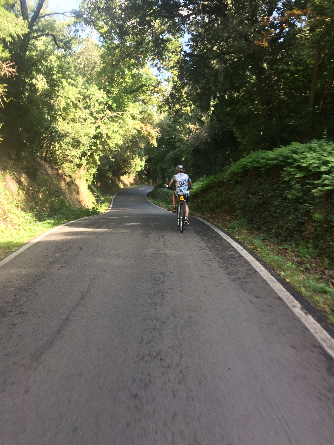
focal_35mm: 29
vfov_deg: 61.7
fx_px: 373
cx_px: 167
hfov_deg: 48.2
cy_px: 222
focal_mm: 4.15
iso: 40
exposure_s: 1/100
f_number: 2.2
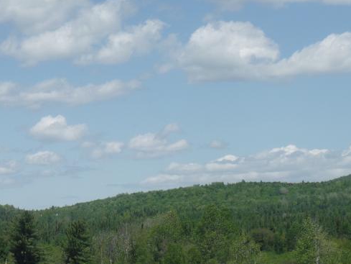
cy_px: 182
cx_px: 44
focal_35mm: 134
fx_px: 1359
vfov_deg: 11.1
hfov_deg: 14.6
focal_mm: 11.4
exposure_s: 1/1000
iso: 80
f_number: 3.6
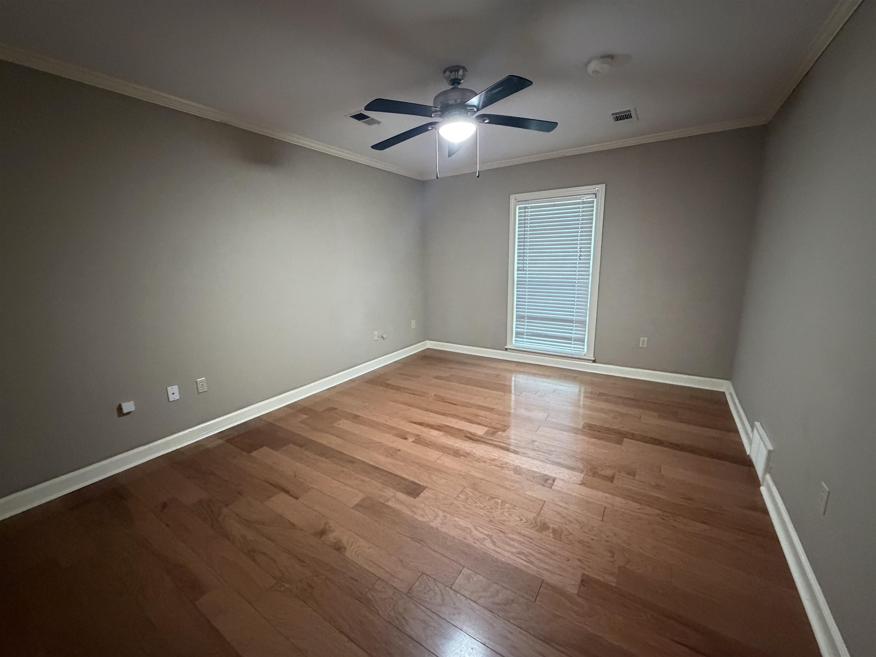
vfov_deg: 85.7
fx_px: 354
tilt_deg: -11.1
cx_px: 438
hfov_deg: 102.1
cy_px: 328
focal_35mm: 14
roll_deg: +1.3
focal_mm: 2.22
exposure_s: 1/40
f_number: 2.2
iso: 1000
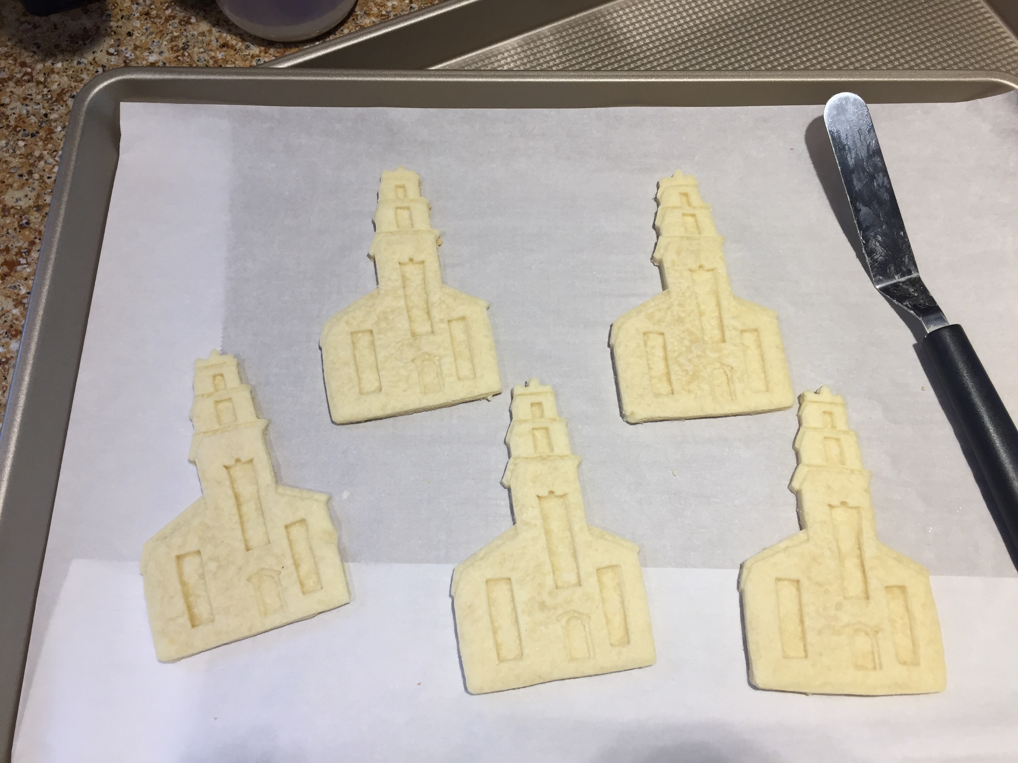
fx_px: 853
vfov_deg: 48.2
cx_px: 509
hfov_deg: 61.7
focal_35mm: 29
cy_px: 382
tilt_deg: -67.7
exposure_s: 1/40
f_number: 2.2
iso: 32
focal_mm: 4.15
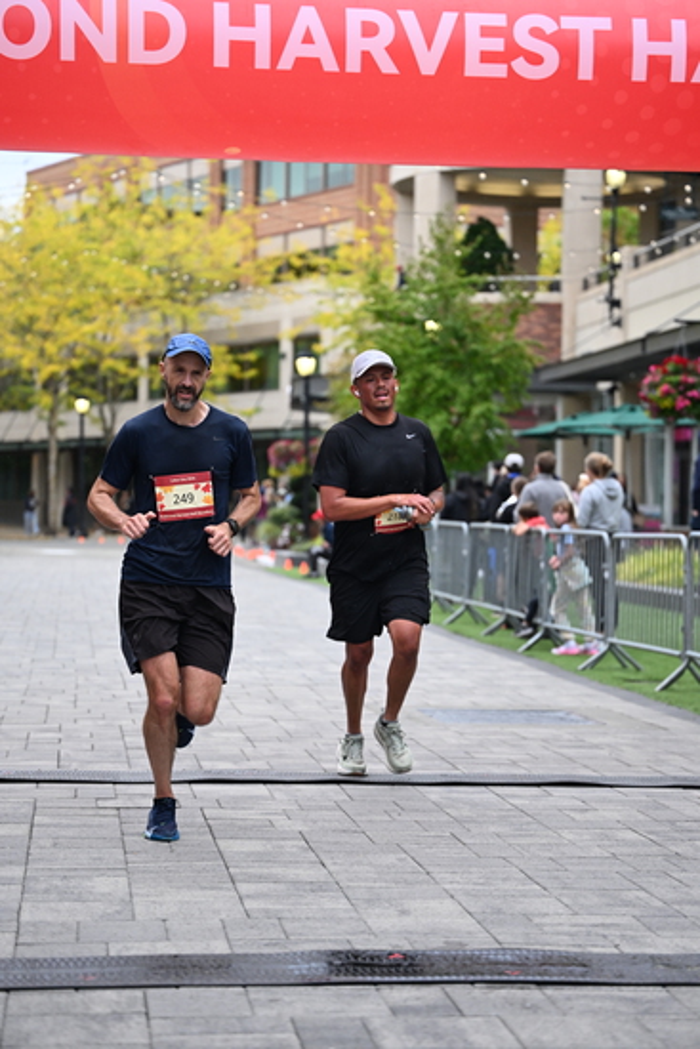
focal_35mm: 82
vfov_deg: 24.8
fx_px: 2390
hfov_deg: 16.7
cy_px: 524
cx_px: 350
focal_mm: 82
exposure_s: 1/2500
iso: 1250
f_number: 2.8
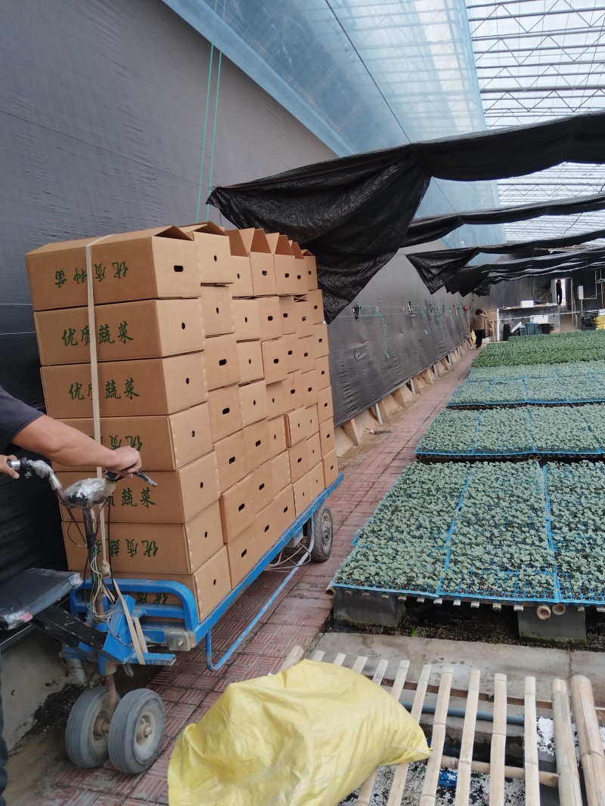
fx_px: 606
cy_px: 403
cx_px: 302
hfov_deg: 53.1
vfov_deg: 67.3
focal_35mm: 26
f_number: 1.9
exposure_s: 1/50
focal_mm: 4.95
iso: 306
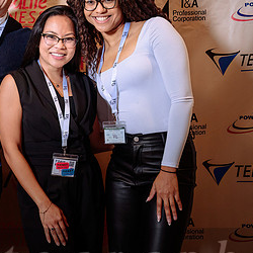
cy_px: 112
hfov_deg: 23.8
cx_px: 68
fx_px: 595
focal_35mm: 72
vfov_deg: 24.0
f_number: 4
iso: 640
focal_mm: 34.5
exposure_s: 1/200
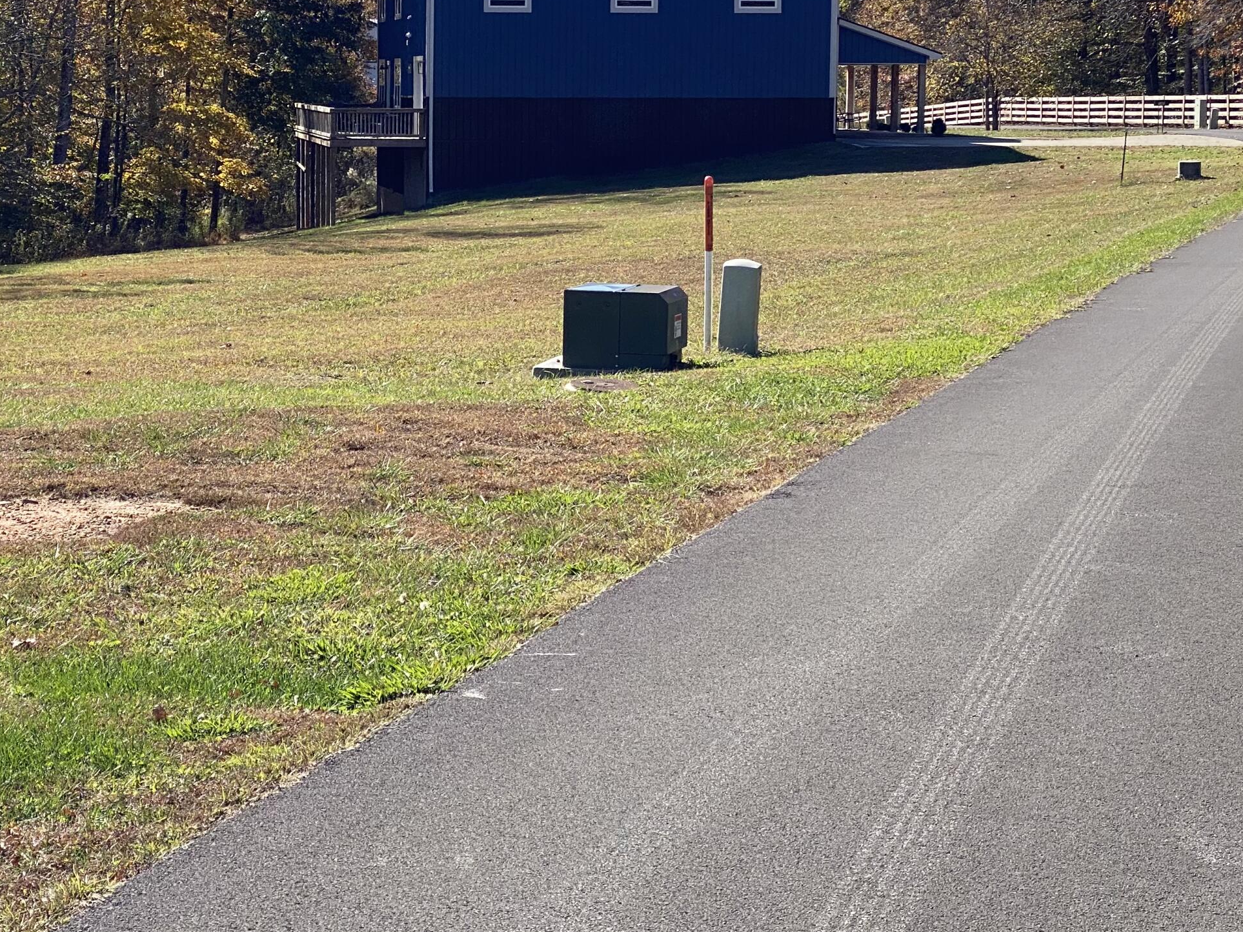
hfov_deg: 23.9
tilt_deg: -6.3
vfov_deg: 18.2
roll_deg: -1.4
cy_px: 325
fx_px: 2908
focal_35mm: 81
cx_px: 357
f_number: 2
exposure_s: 1/1295
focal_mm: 6
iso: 20
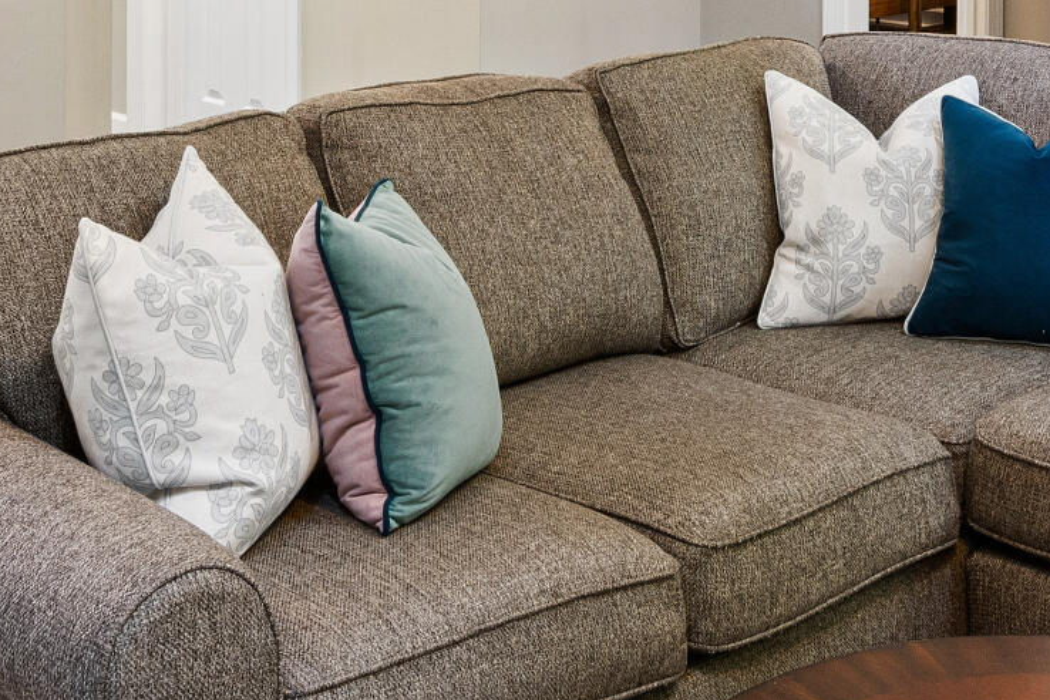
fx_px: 1779
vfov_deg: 20.3
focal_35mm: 61
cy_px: -216
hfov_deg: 32.8
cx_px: 598
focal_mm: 10
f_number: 8
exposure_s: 1.3
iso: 100
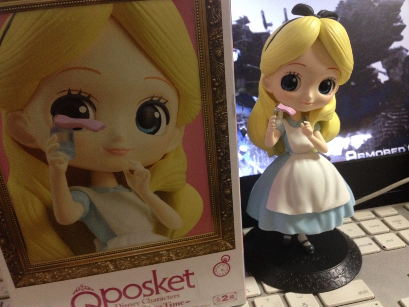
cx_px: 204
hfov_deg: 55.4
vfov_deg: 42.9
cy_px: 154
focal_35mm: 33
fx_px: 390
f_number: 2.4
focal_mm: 4.12
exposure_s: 1/20
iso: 250
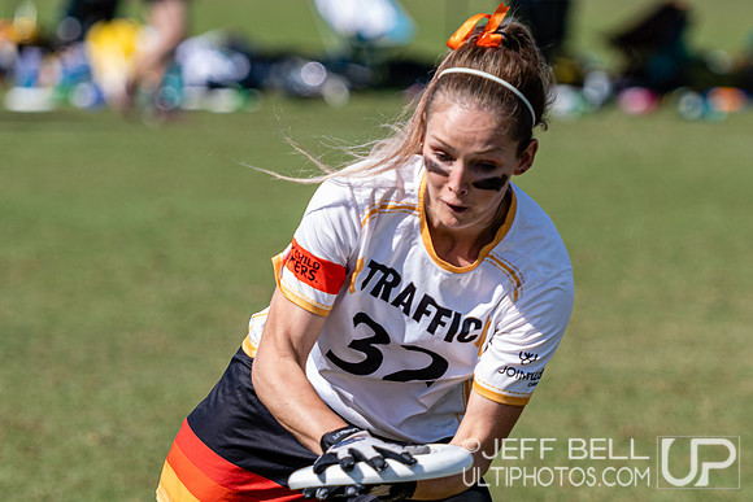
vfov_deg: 4.1
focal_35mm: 336
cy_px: 330
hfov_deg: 6.1
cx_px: 482
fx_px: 7024
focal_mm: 170
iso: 100
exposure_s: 1/1250
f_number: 3.2
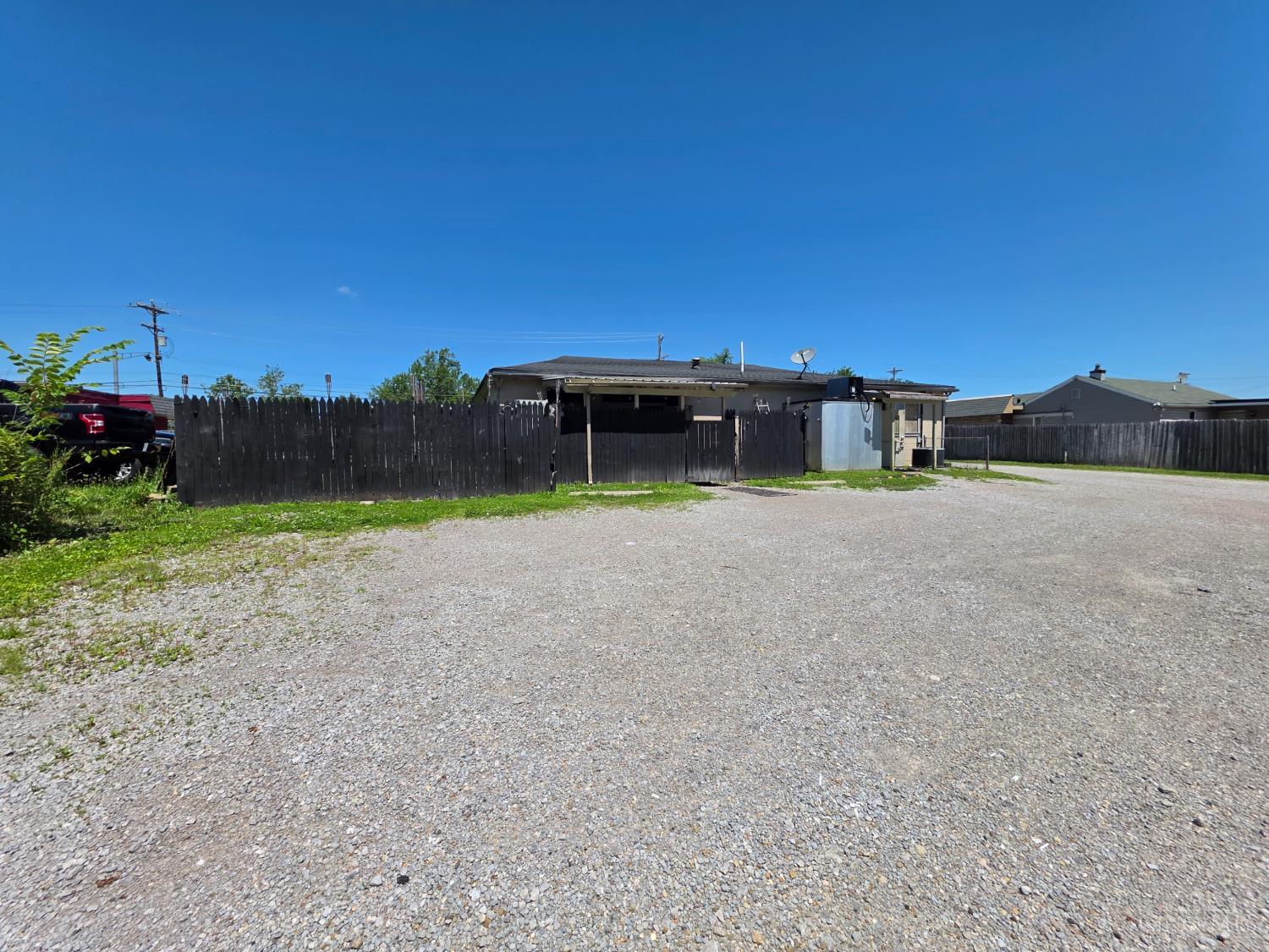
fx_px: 477
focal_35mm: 13
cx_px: 634
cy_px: 476
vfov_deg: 89.9
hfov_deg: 106.2
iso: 40
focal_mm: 2.2
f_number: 1.9
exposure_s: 1/3009
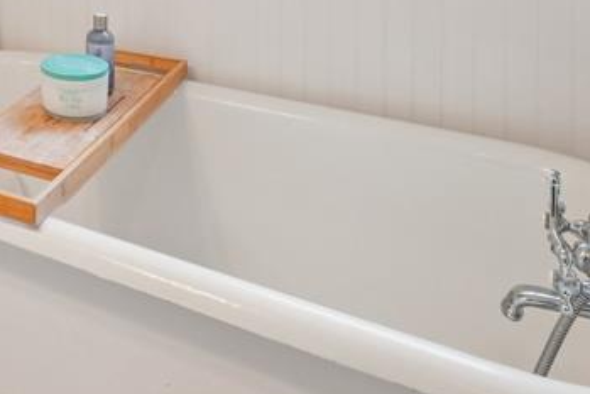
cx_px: -29
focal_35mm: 44
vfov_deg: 24.6
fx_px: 721
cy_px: -174
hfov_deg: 38.3
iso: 400
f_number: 8
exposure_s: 1/20
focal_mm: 10
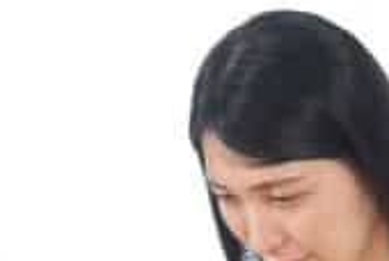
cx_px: 666
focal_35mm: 499
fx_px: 5401
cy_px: 409
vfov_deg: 2.8
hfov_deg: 4.1
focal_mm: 83
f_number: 2.8
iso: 640
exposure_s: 1/125
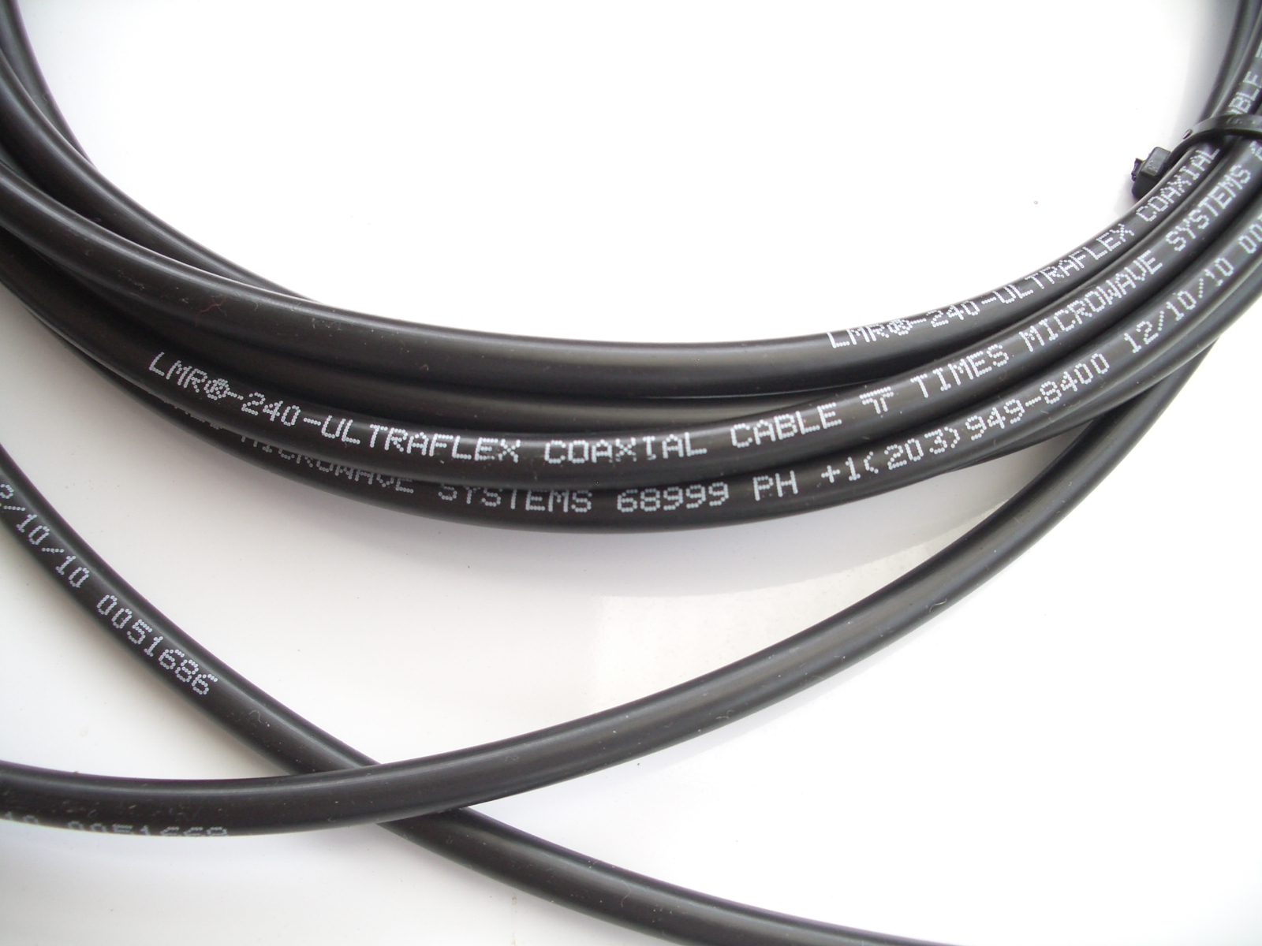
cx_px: 631
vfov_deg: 40.7
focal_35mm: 35
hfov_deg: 52.6
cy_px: 473
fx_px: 1276
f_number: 2.6
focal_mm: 5.8
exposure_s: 1/60
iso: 100
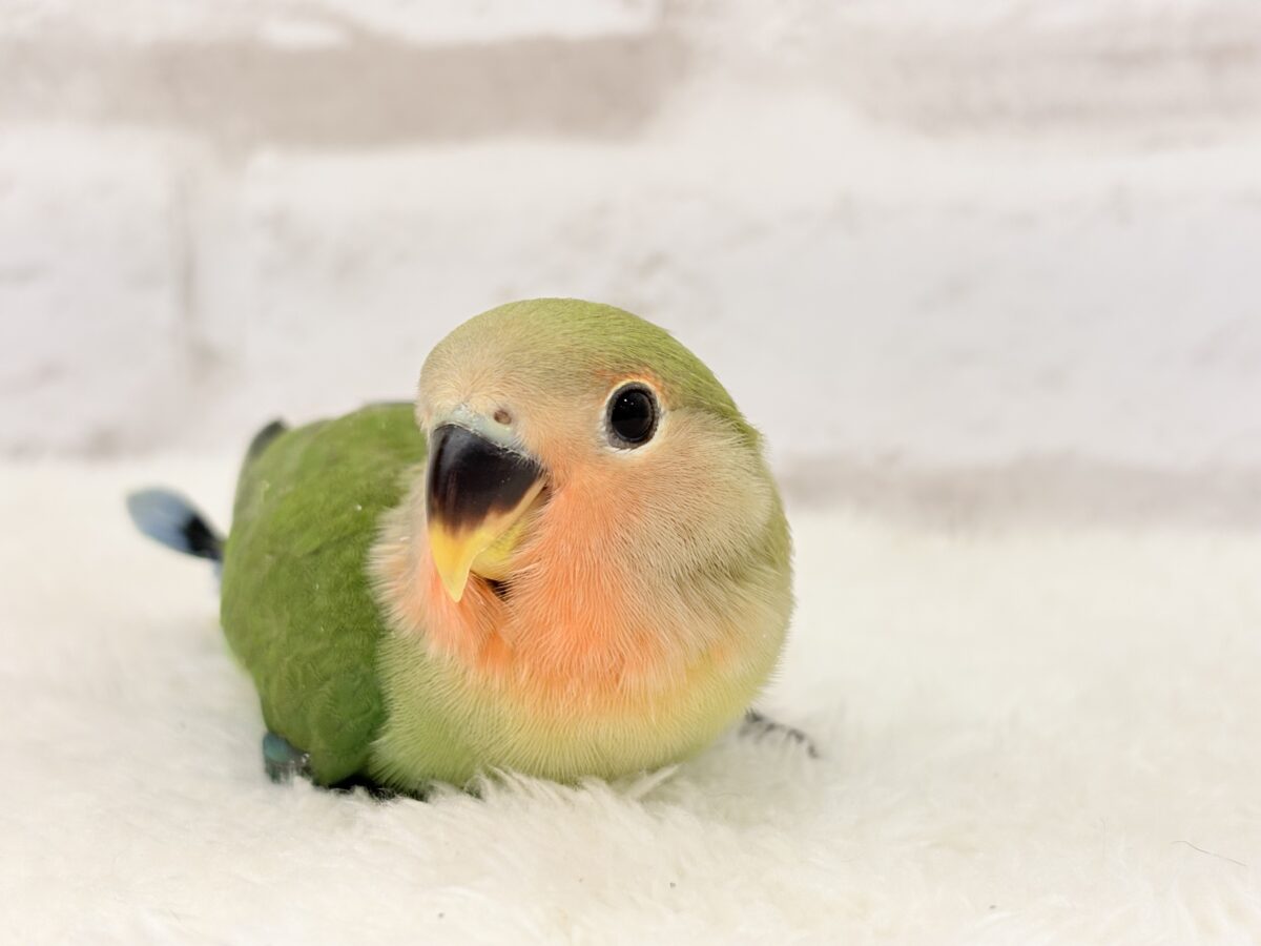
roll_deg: -0.5
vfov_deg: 28.0
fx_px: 1894
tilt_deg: -6.8
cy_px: 473
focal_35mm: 52
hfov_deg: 36.8
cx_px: 630
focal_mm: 5.96
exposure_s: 1/50
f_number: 1.6
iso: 80
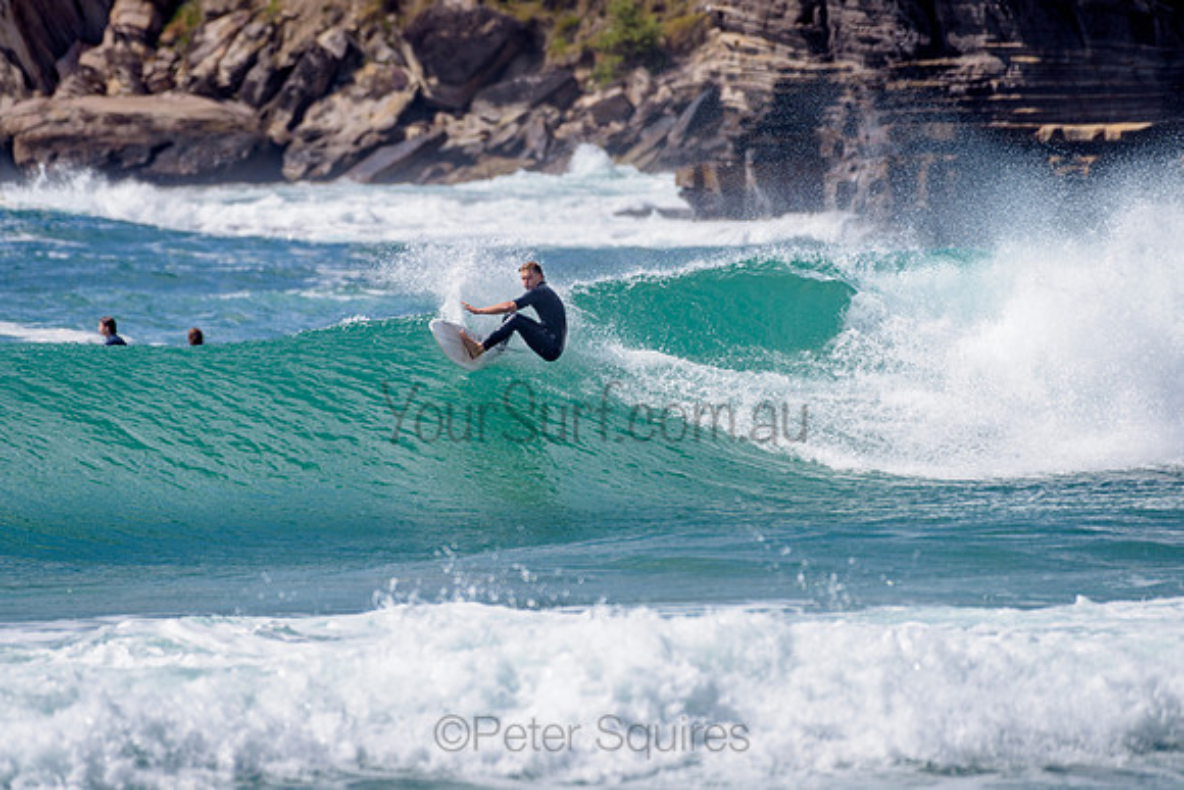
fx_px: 20168
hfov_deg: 3.4
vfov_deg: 2.2
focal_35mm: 613
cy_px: 306
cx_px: 486
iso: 90
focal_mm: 500
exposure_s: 1/2000
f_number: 5.6
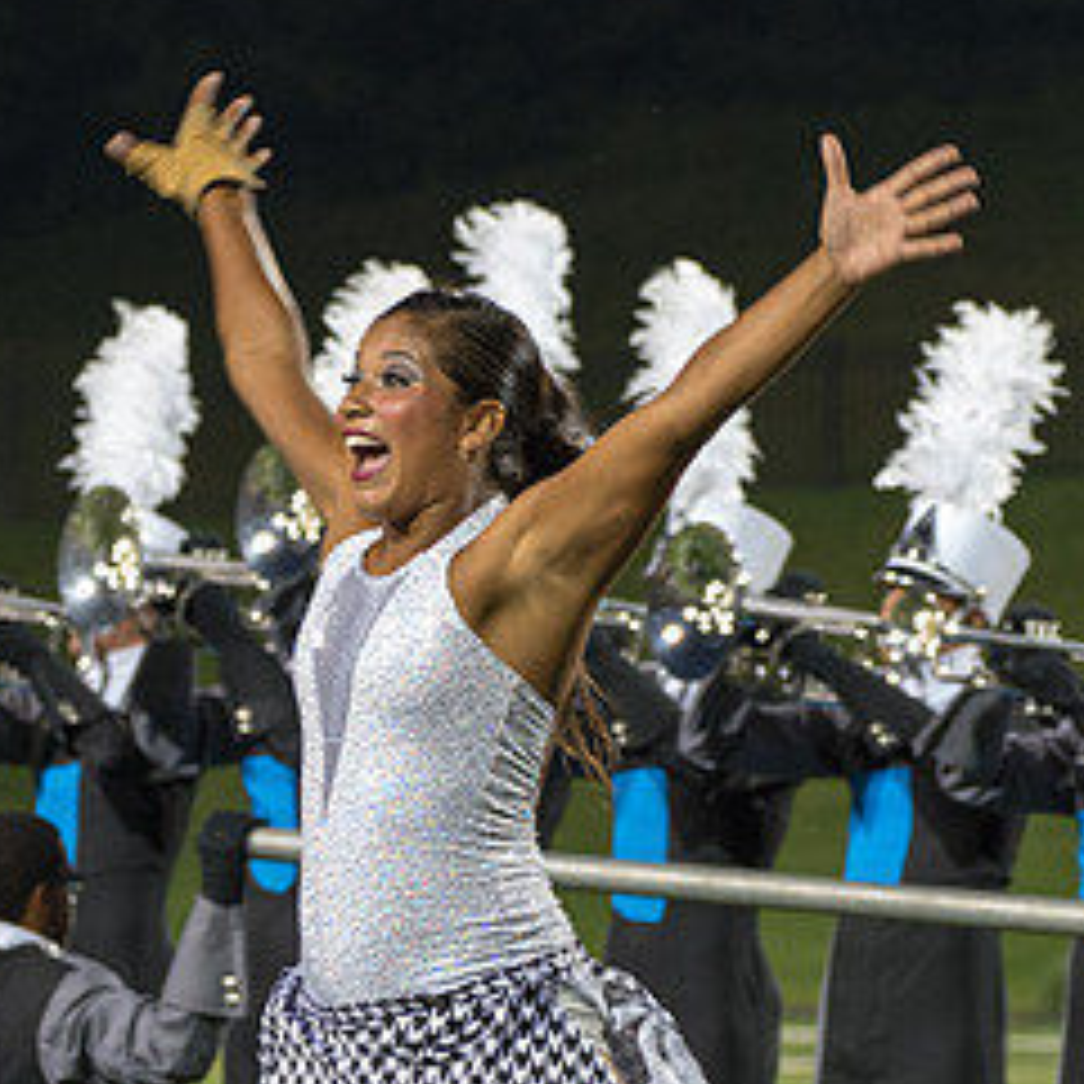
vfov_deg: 4.9
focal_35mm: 360
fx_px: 12754
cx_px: 415
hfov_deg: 4.9
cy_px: 732
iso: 2800
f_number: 4.8
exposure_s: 1/160
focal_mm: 125
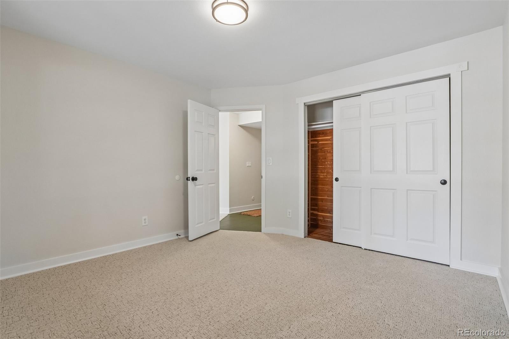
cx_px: 254
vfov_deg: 72.0
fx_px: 233
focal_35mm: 16
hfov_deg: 95.0
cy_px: 170
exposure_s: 1/20
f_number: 8
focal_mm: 11
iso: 500
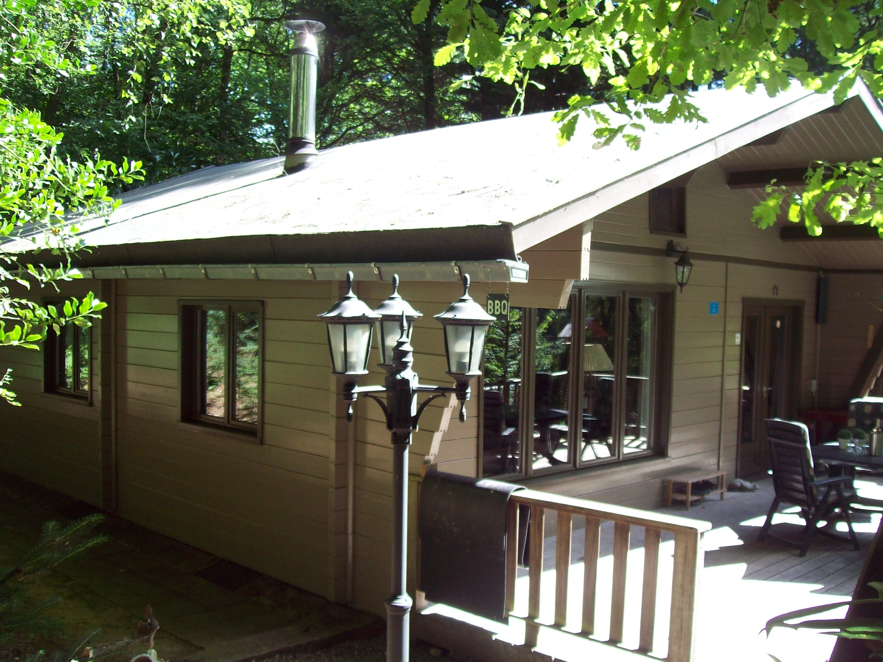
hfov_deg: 51.4
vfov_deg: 39.7
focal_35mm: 36
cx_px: 442
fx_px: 918
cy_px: 331
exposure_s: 1/117
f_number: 2.7
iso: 80
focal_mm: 6
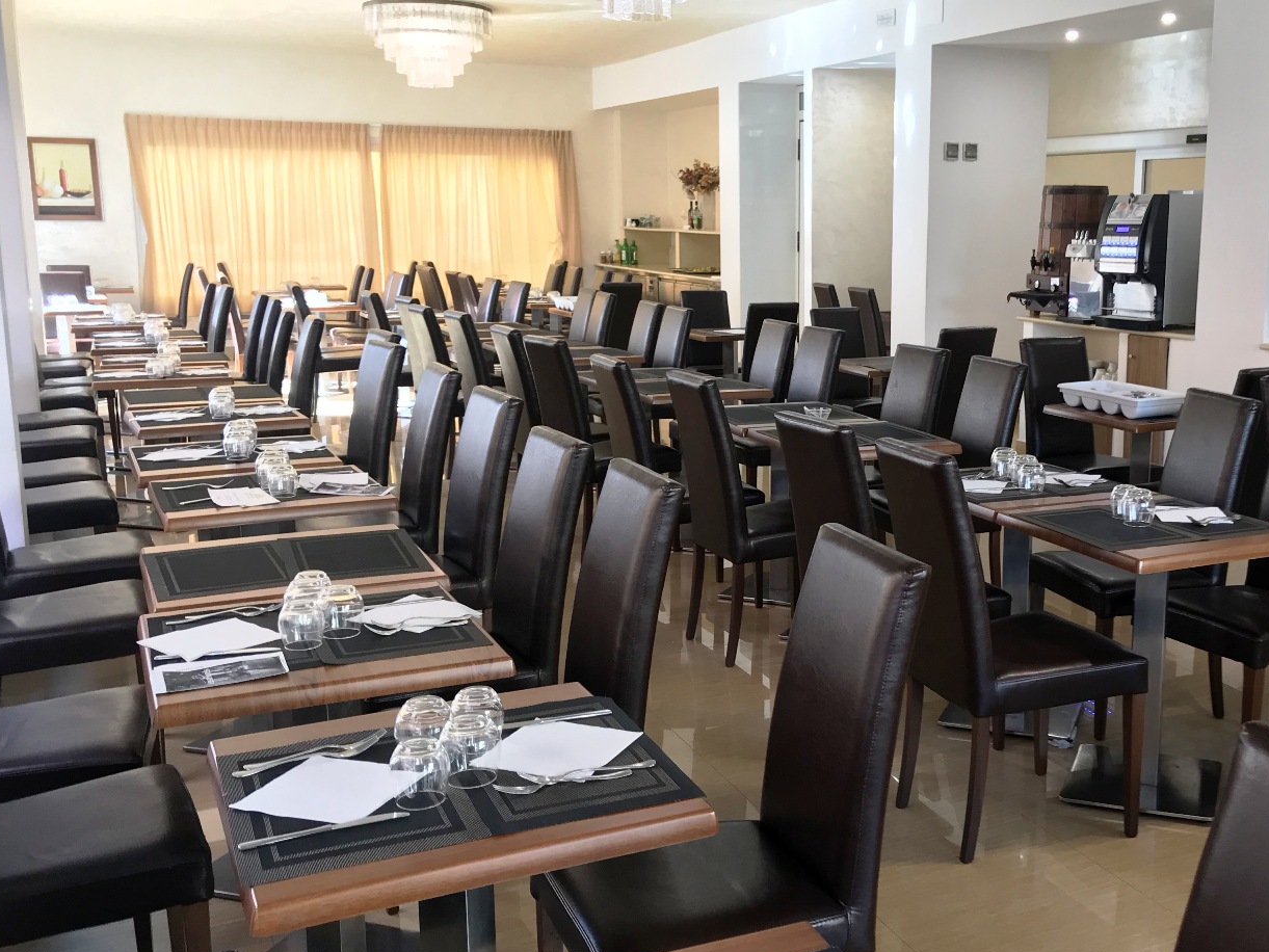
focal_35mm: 37
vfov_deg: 38.7
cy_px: 462
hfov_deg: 49.5
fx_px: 1357
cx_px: 813
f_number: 1.8
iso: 32
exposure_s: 1/33
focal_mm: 3.99
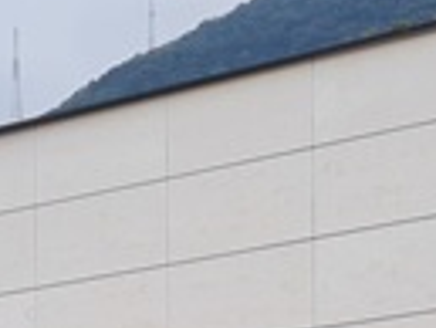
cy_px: 751
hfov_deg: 12.1
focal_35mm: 162
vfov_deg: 8.5
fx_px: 2042
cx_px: 105
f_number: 1.8
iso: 50
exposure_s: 1/1224
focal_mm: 5.4
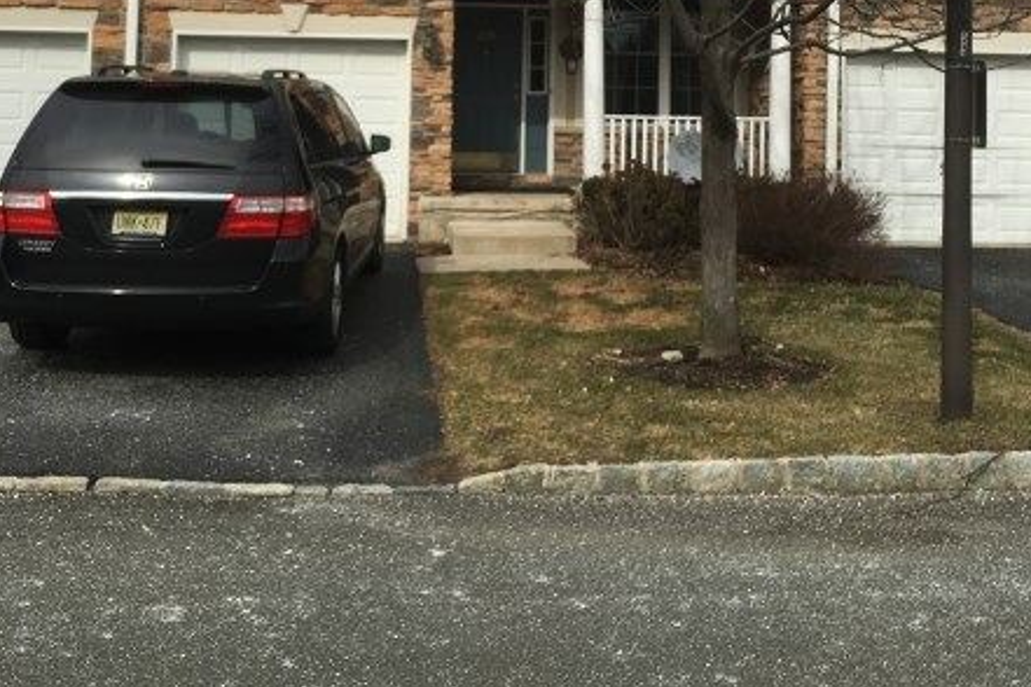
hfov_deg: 47.4
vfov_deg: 30.9
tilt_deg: +2.7
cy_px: 44
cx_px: 517
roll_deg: -0.5
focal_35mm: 41
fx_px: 1174
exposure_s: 1/1282
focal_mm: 4.15
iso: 25
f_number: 2.2
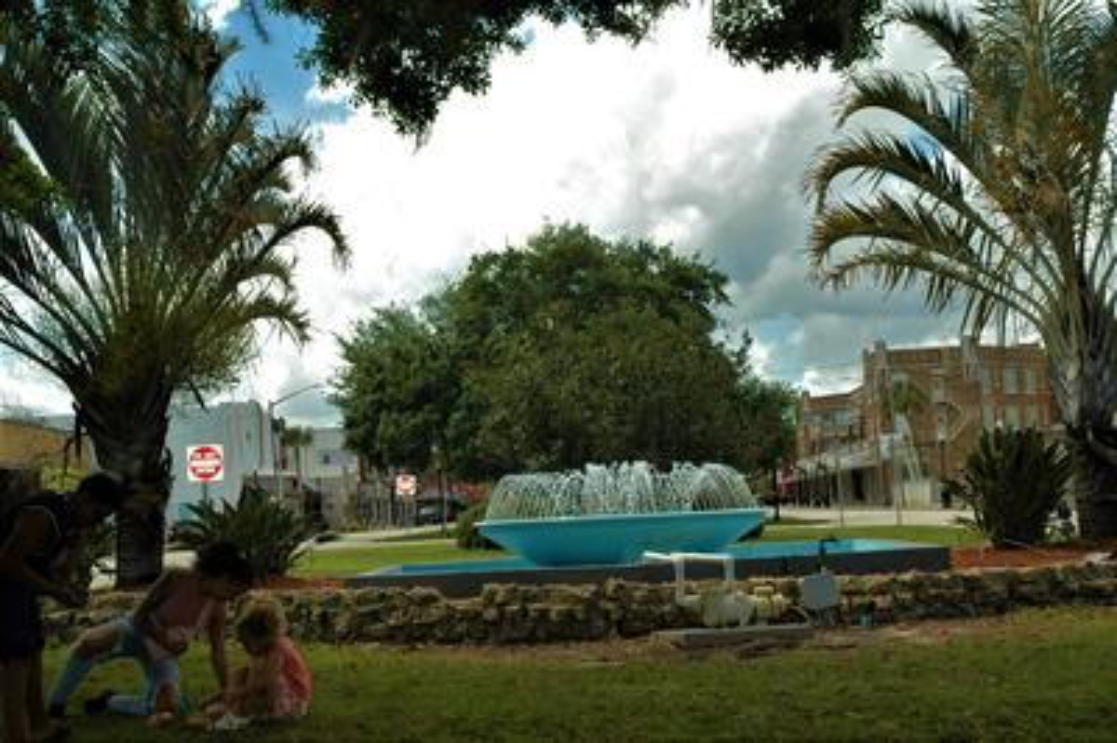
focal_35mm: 51
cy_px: 372
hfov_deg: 38.9
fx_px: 1581
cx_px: 558
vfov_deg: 26.4
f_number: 9
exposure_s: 1/500
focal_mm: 34
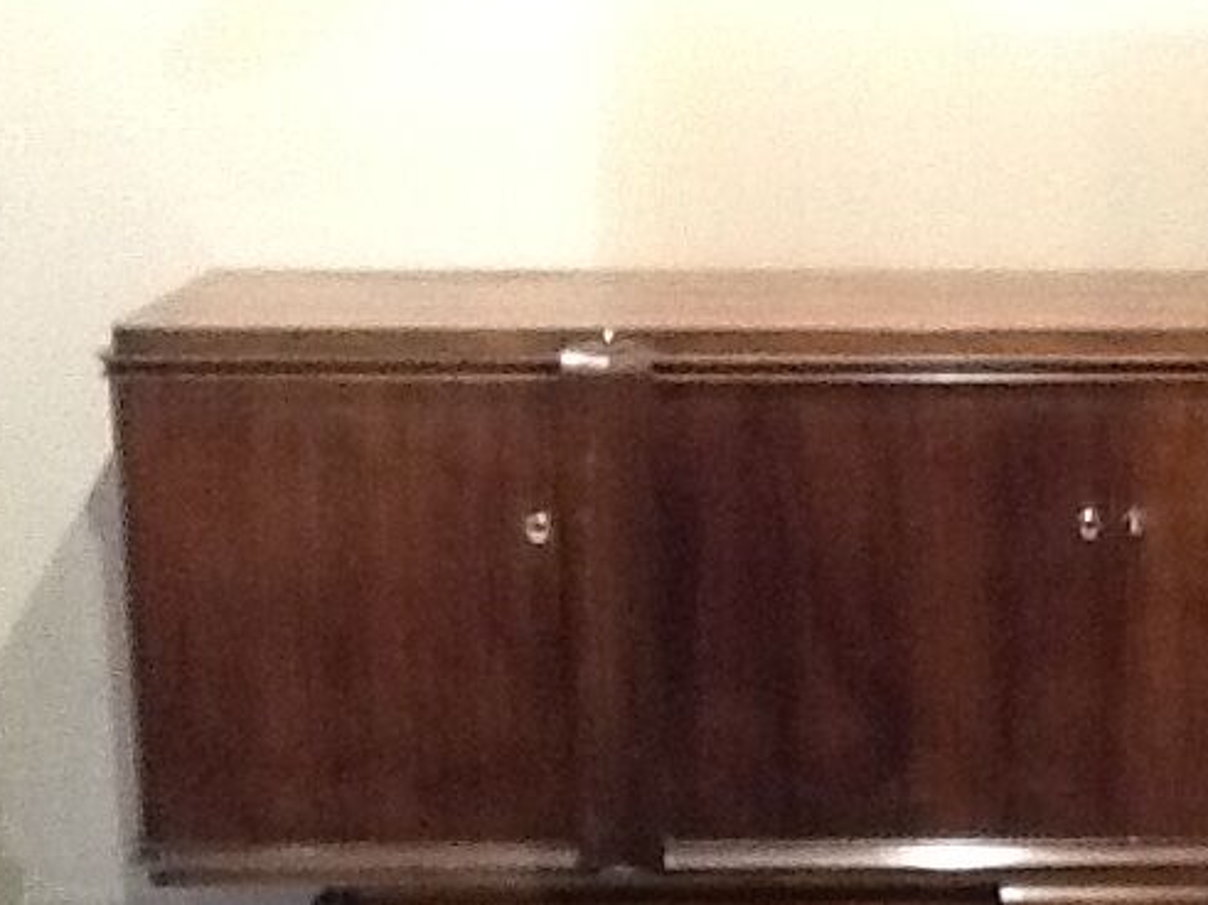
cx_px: 1146
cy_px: 580
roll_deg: +0.3
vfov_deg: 17.1
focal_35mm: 86
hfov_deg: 22.1
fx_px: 3000
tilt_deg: -15.2
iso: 320
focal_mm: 2.03
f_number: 2.4
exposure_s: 1/24
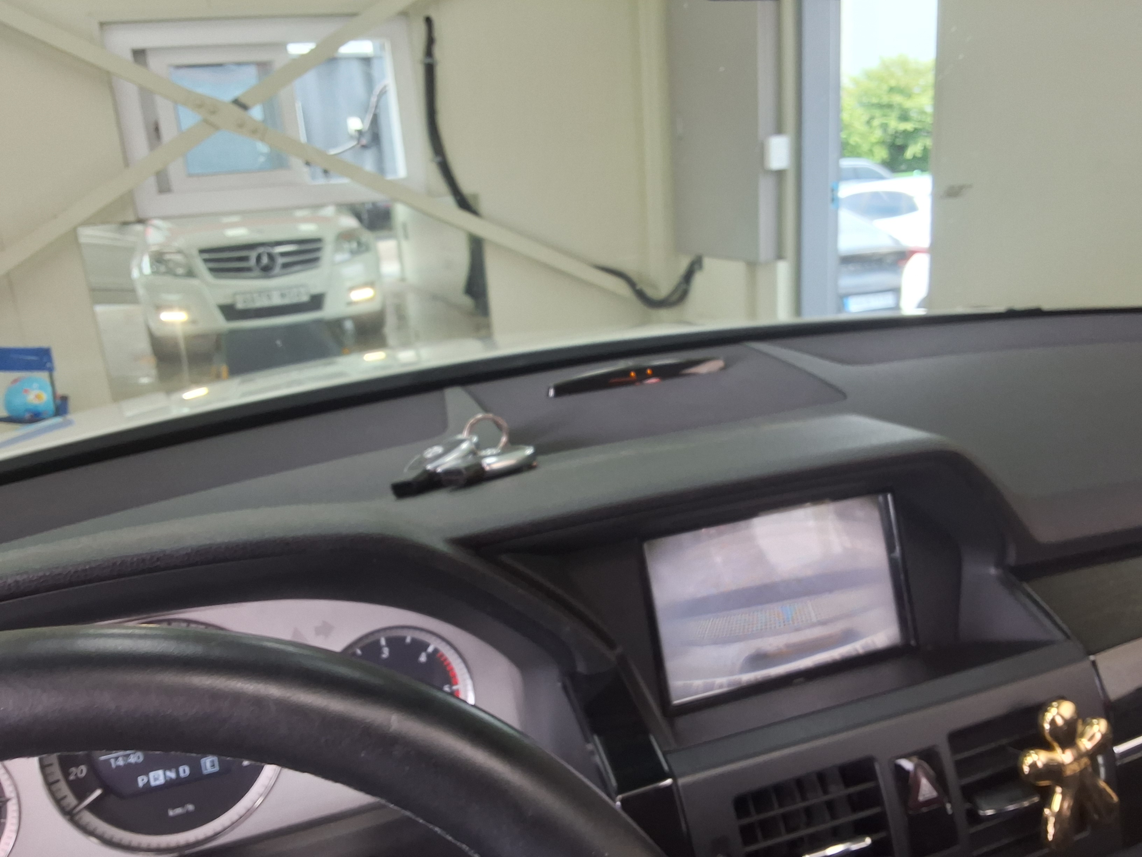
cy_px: 428
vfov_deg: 49.7
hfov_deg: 63.4
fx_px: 924
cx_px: 571
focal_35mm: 28
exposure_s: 1/40
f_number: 1.9
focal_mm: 2.91
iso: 50
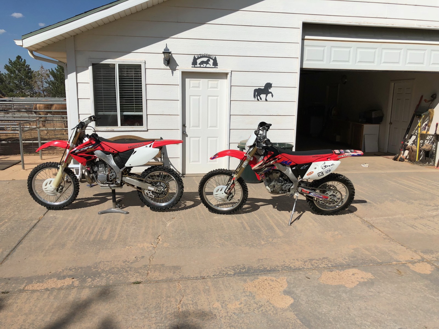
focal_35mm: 28
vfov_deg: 49.7
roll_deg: -0.7
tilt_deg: -8.3
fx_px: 355
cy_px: 164
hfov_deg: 63.4
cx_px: 220
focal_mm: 4
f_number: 1.8
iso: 25
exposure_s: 1/5348
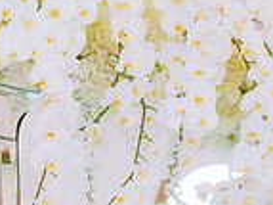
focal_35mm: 176
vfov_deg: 8.4
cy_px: 176
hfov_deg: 11.2
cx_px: 29
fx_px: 1387
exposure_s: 1/200
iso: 800
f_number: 2.8
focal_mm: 58
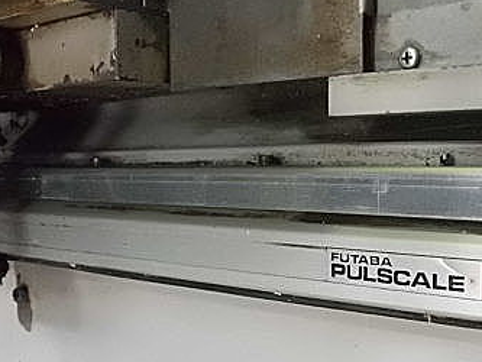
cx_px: 274
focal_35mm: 50
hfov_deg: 38.1
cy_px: 272
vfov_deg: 28.7
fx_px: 696
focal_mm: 4.6
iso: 800
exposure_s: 1/60
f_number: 3.2
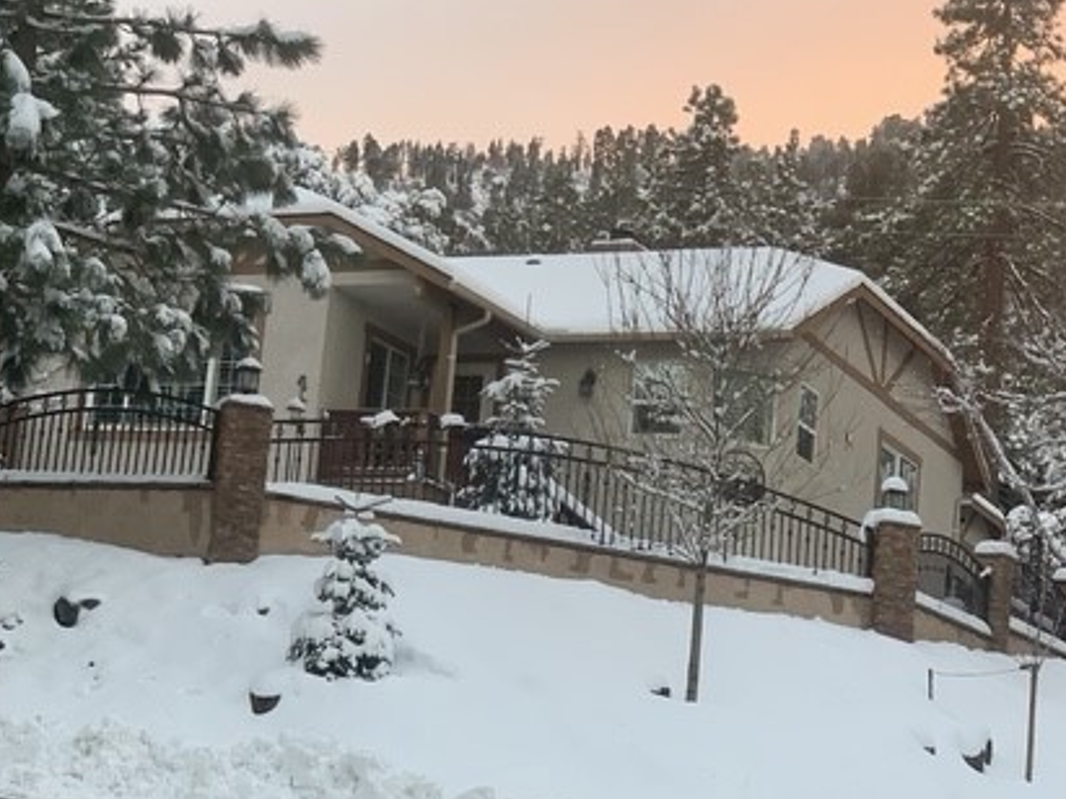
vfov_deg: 18.2
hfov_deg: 24.1
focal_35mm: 81
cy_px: 516
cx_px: 591
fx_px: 2494
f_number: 2.4
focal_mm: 6
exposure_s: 1/122
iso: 100
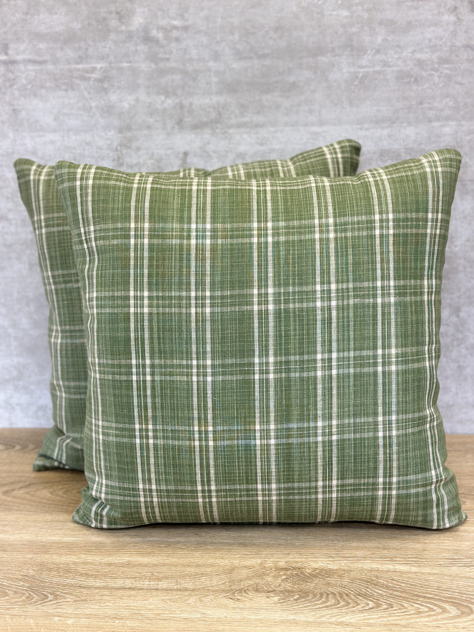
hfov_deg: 30.3
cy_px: 316
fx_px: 876
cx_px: 237
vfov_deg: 39.7
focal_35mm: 48
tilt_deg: -14.4
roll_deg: +1.5
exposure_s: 1/120
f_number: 1.78
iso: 80
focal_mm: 6.86
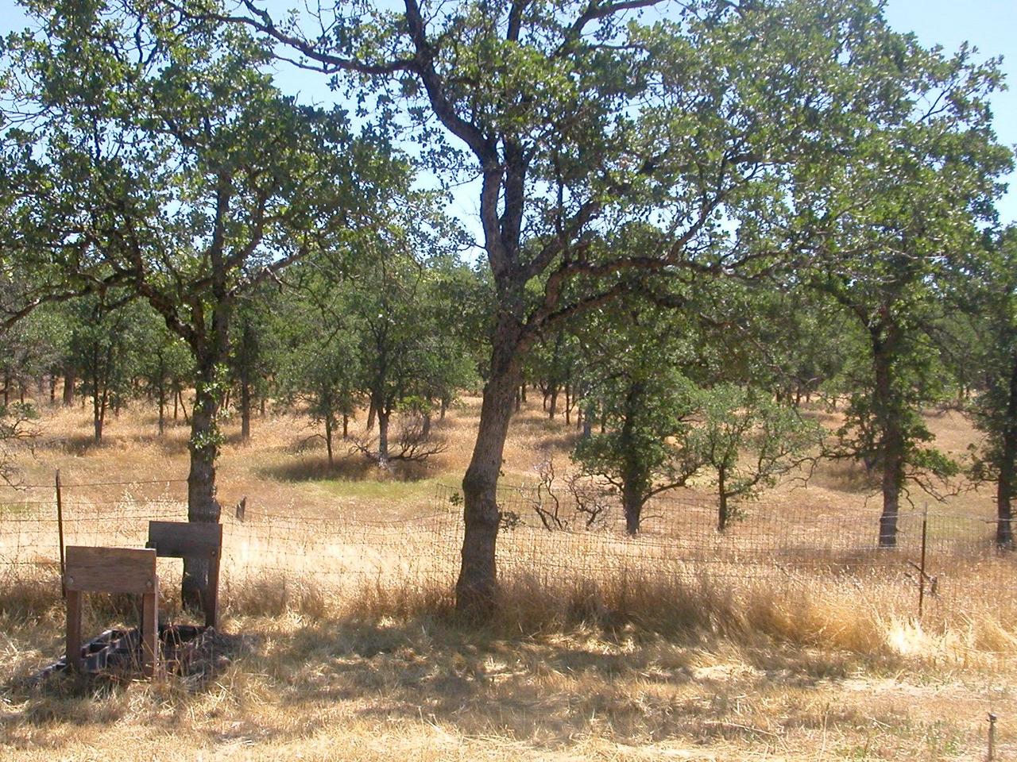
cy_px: 381
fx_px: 1263
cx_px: 508
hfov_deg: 43.9
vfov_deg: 33.6
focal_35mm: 43
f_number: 4.8
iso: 100
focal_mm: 6.6
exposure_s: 1/234
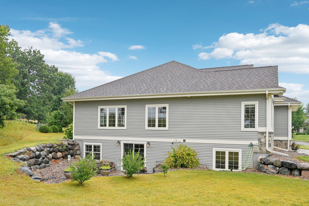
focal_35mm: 30
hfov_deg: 61.9
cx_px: 154
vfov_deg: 43.6
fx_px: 257
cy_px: 103
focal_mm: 30
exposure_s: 1/640
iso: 400
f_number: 8
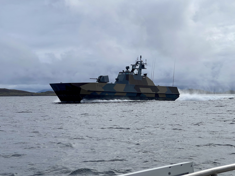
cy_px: 88
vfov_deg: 22.9
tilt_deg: +0.8
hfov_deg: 30.3
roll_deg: +1.0
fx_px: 434
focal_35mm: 64
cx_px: 118
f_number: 2.2
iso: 20
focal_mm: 7.5
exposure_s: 1/2370
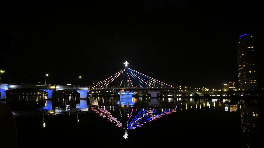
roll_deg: -0.1
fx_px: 203
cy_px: 72
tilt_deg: +6.2
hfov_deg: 66.1
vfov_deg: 40.2
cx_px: 129
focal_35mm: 29
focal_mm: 5.7
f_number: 1.5
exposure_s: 1/38
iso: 640
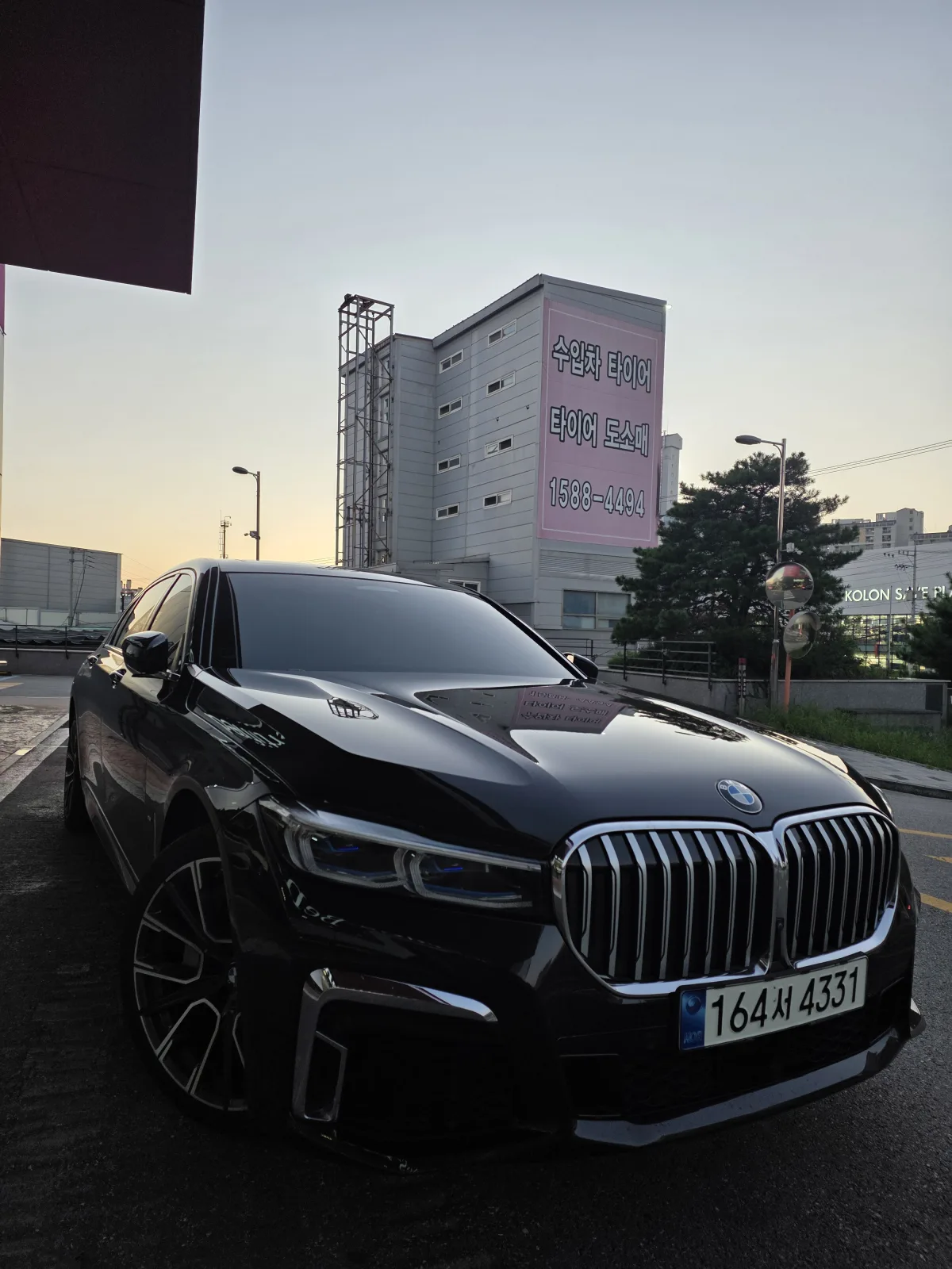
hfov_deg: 58.9
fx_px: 843
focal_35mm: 23
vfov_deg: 73.9
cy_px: 634
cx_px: 476
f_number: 1.7
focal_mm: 6.3
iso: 50
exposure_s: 1/120
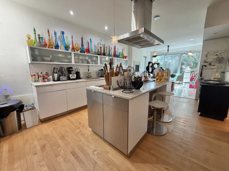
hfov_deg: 102.1
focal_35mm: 14
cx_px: 114
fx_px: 93
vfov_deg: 85.7
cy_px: 86
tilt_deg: -10.2
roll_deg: +0.3
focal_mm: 2.22
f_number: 2.2
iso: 200
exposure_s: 1/60
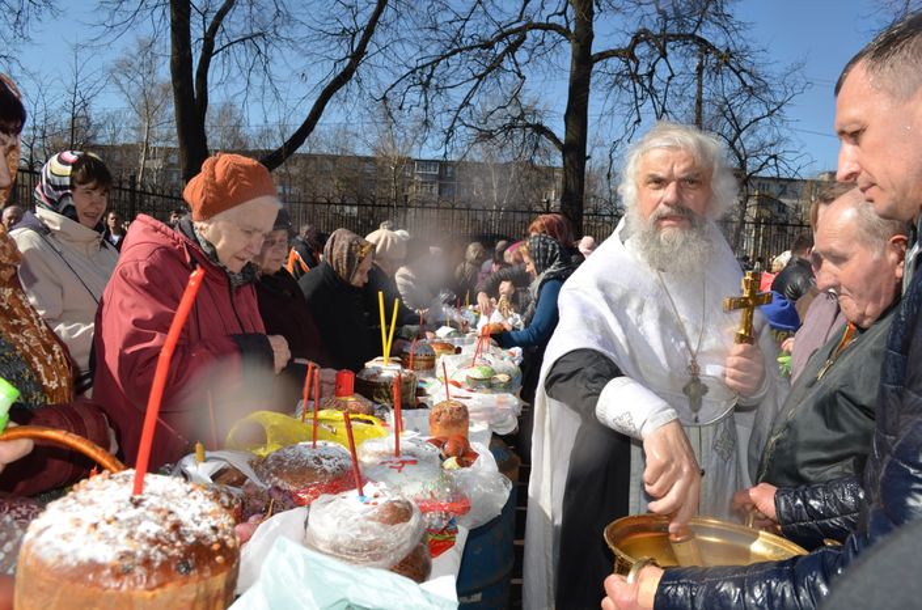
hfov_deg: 67.5
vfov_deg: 47.7
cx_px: 461
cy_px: 305
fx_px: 690
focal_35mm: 27
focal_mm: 18
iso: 100
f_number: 10
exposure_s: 1/200
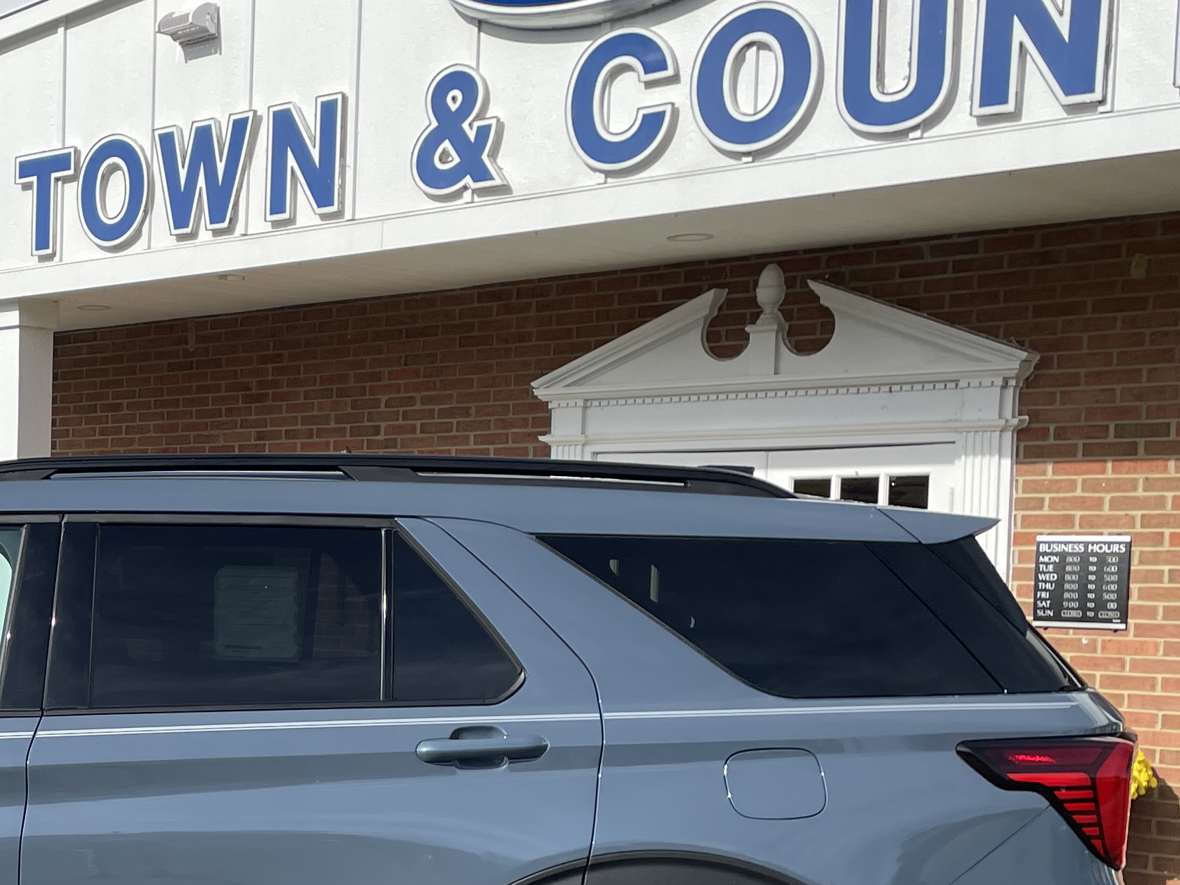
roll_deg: +0.2
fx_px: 2113
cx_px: -51
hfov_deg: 28.8
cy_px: 658
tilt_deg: -2.6
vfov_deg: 23.4
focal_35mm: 62
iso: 32
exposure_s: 1/4000
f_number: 1.6
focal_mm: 4.2
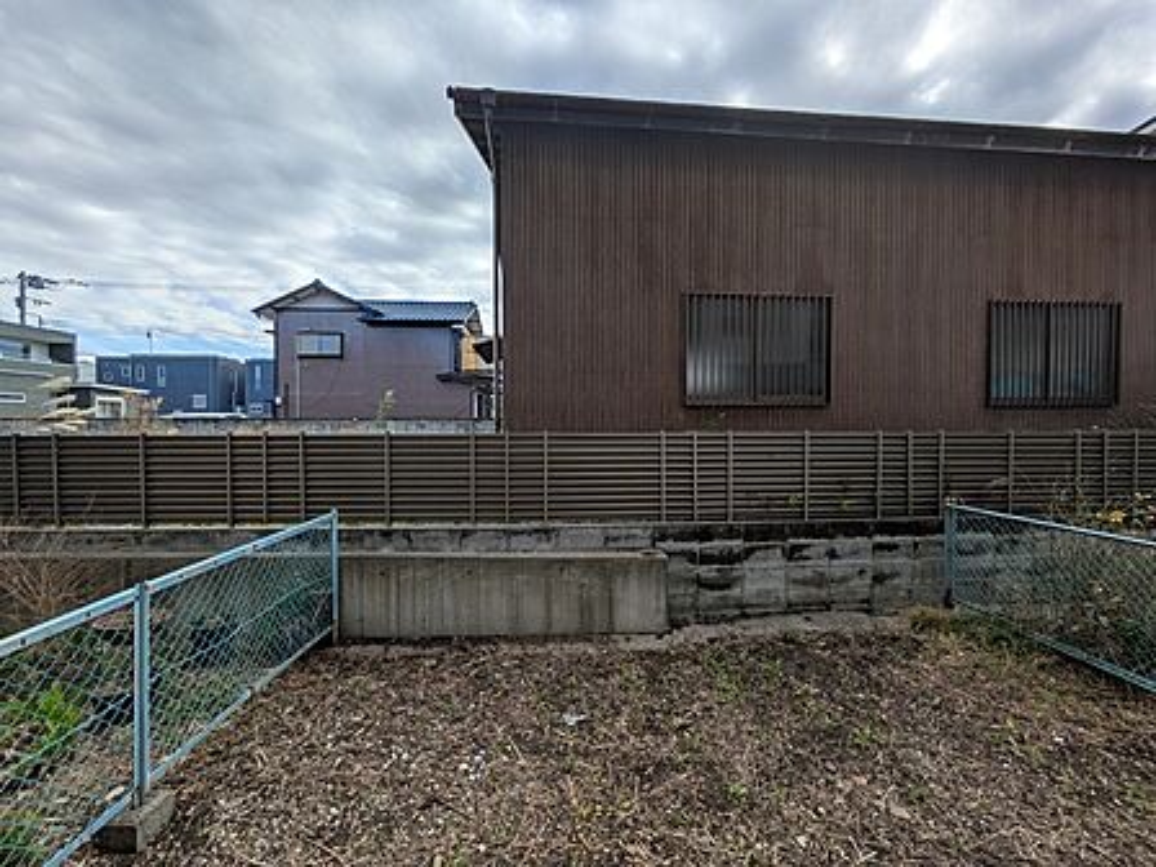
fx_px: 468
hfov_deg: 102.1
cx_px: 578
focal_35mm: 14
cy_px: 434
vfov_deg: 85.7
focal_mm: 1.83
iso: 45
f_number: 2.2
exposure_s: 1/1355
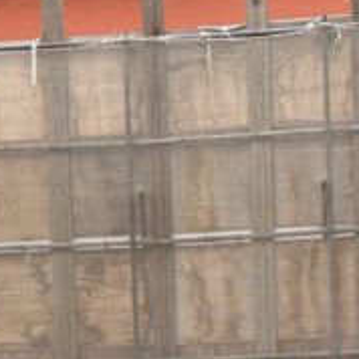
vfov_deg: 9.2
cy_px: 459
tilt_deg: +14.9
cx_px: -5
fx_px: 2206
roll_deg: +1.5
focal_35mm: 188
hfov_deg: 9.2
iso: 50
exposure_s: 1/120
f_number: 1.6
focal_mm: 5.96
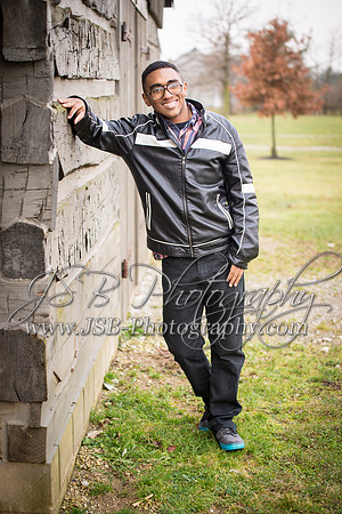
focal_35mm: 70
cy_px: 257
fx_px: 997
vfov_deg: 28.8
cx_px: 171
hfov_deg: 19.5
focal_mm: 70
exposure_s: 1/50
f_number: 2.8
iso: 200
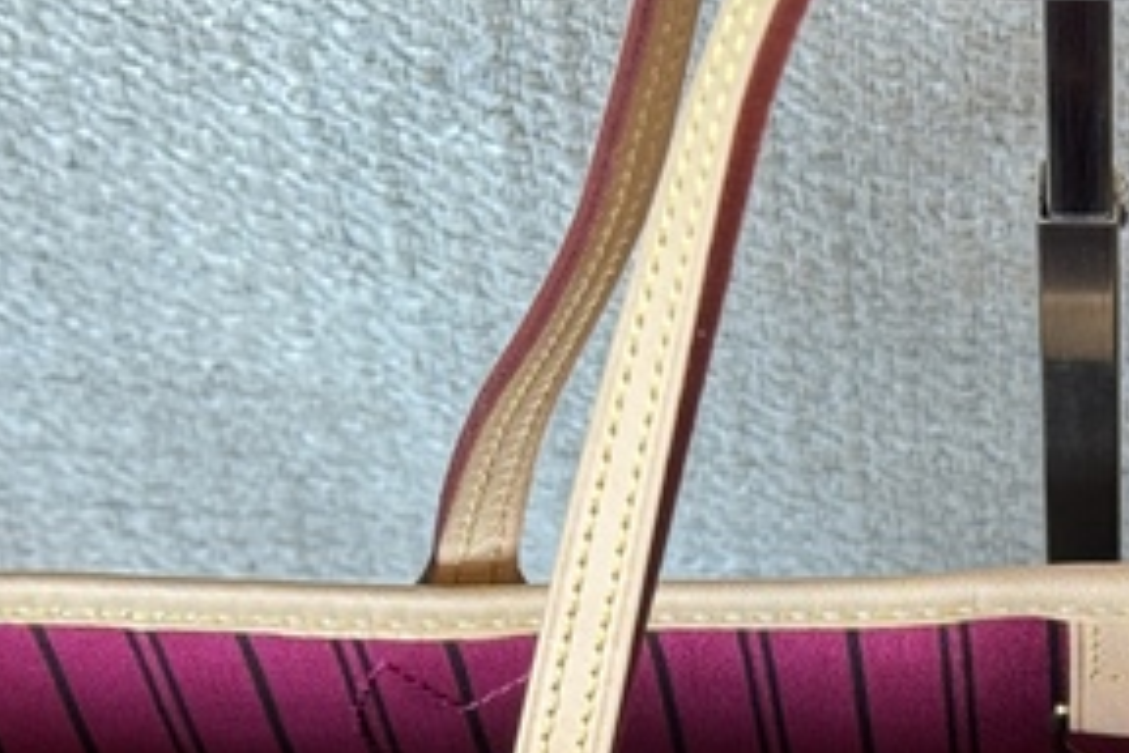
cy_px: 686
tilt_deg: -58.5
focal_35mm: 175
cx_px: 1145
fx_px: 5488
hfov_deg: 11.6
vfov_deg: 7.8
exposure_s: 1/50
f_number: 1.78
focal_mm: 6.76
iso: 100
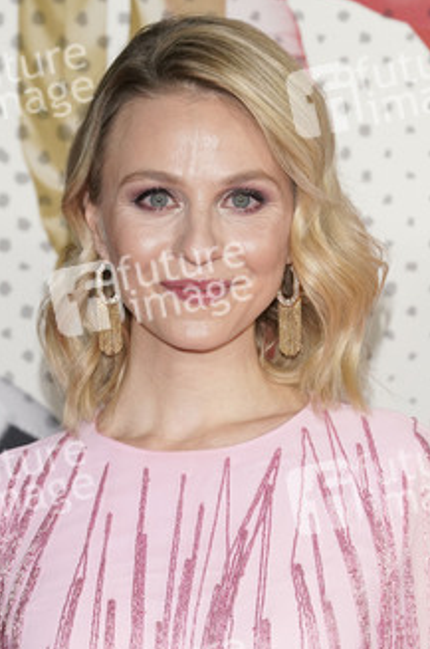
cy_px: 389
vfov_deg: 10.5
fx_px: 3541
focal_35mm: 197
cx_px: 208
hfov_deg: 6.9
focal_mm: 161
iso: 1600
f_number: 8
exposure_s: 1/250
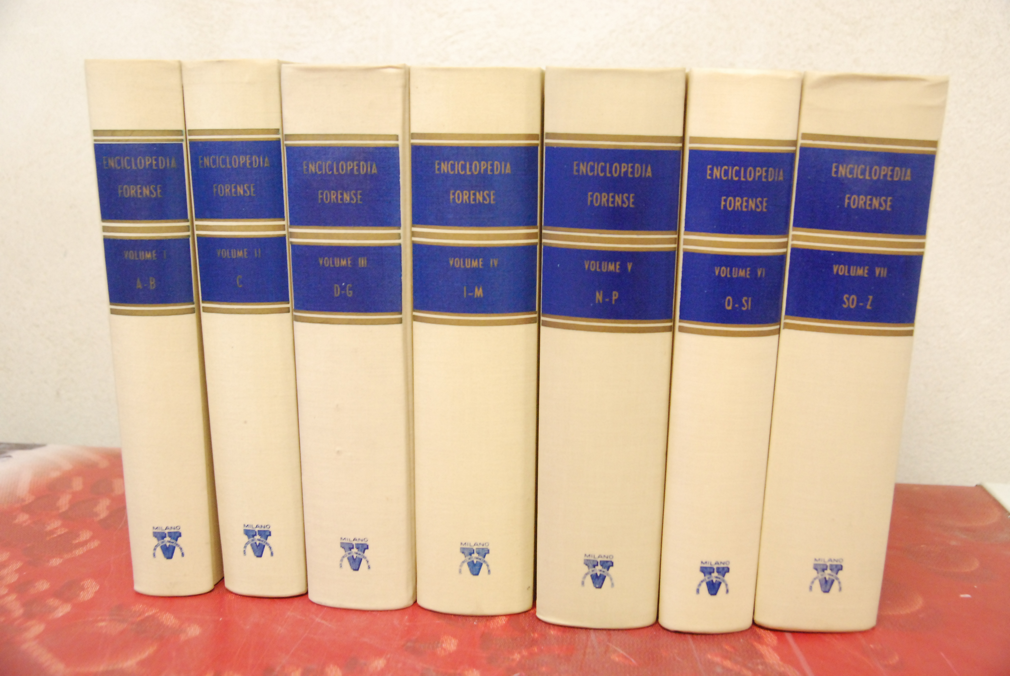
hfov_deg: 49.5
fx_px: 1095
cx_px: 505
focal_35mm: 39
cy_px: 338
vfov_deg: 34.3
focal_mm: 26
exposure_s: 1/60
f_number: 5.6
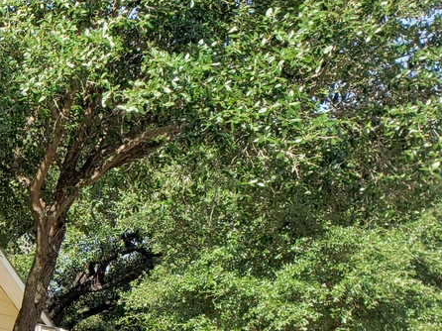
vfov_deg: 16.9
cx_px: -255
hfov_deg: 19.7
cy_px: 375
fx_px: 1072
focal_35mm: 84
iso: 50
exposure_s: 1/787
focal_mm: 4.3
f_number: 2.4
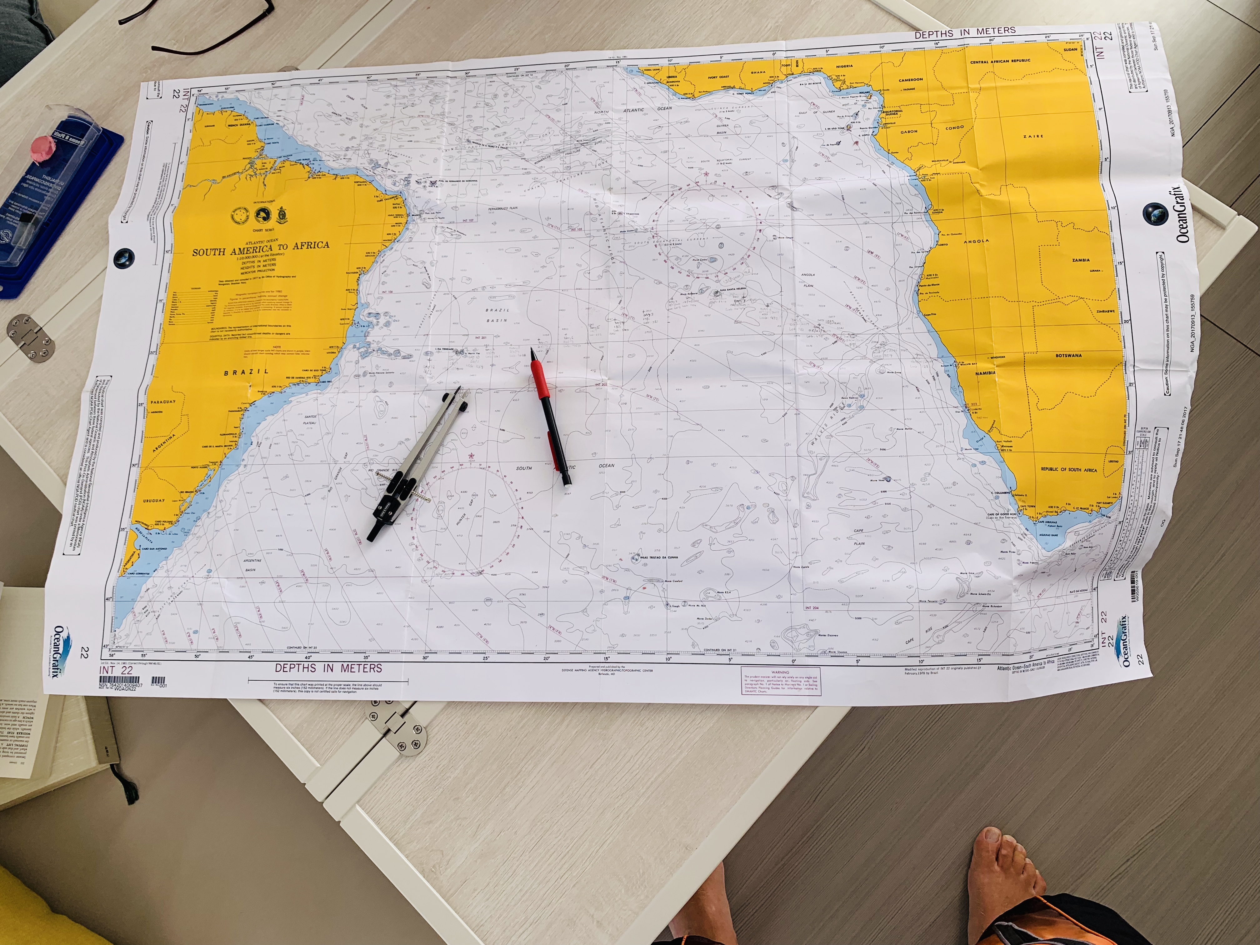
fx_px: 946
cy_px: 472
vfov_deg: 53.1
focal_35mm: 26
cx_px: 630
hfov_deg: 67.3
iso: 25
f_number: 1.8
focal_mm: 4.25
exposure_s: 1/156
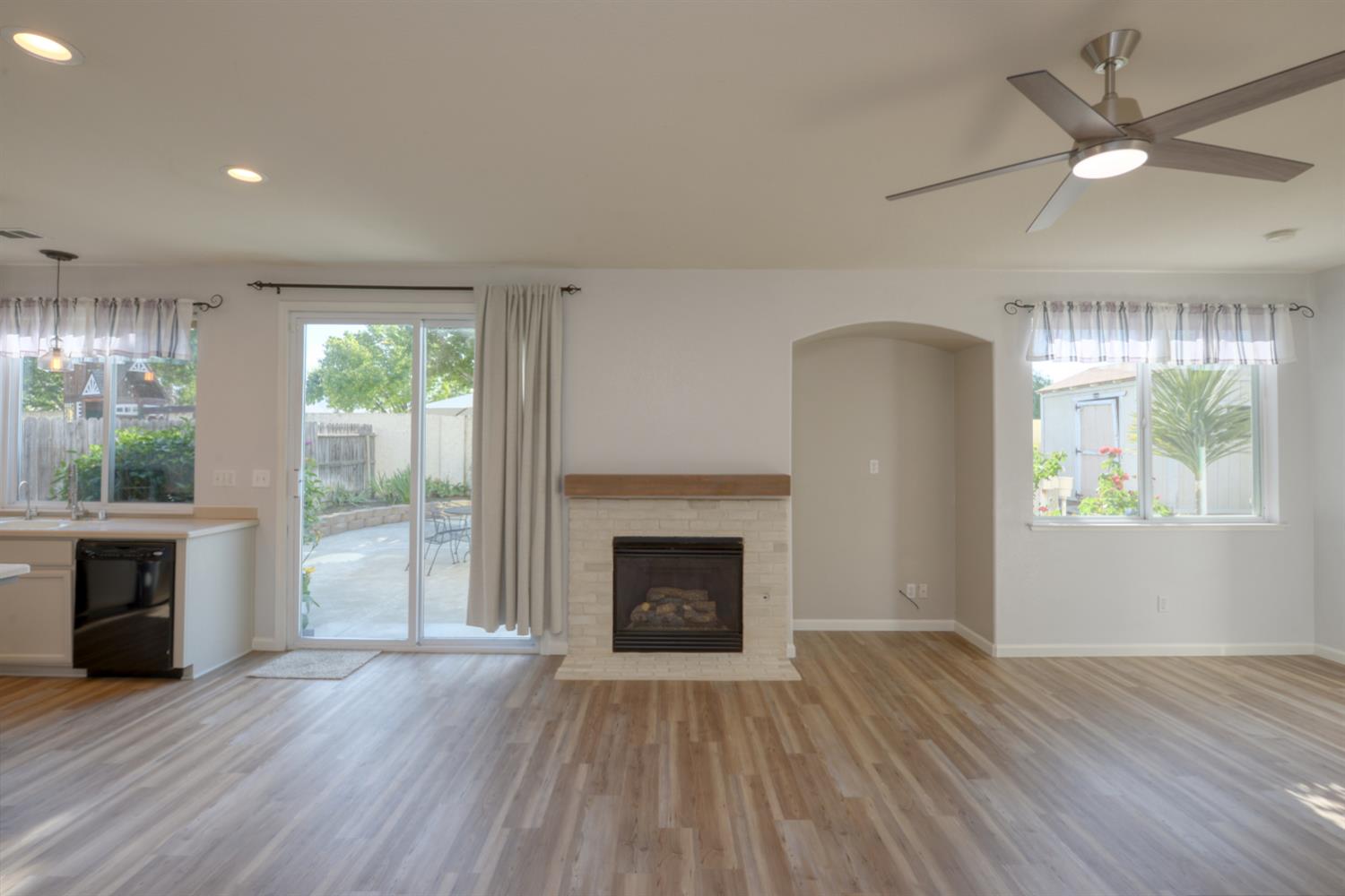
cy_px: 448
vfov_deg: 73.7
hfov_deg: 96.7
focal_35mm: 16
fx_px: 598
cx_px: 672
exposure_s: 1/60
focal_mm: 16
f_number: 10
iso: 400
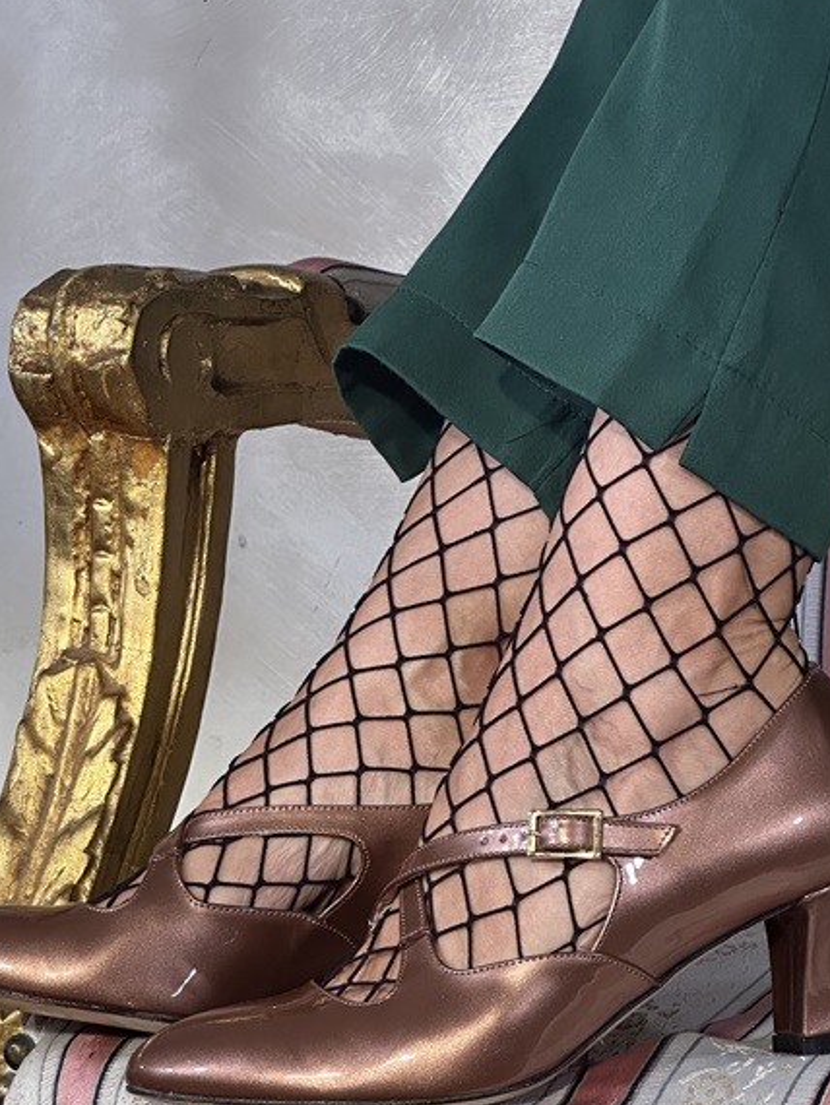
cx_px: 411
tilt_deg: -3.6
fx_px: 3450
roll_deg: -1.9
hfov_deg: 13.7
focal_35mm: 108
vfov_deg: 18.2
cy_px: 690
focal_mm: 9
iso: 160
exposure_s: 1/100
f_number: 2.8
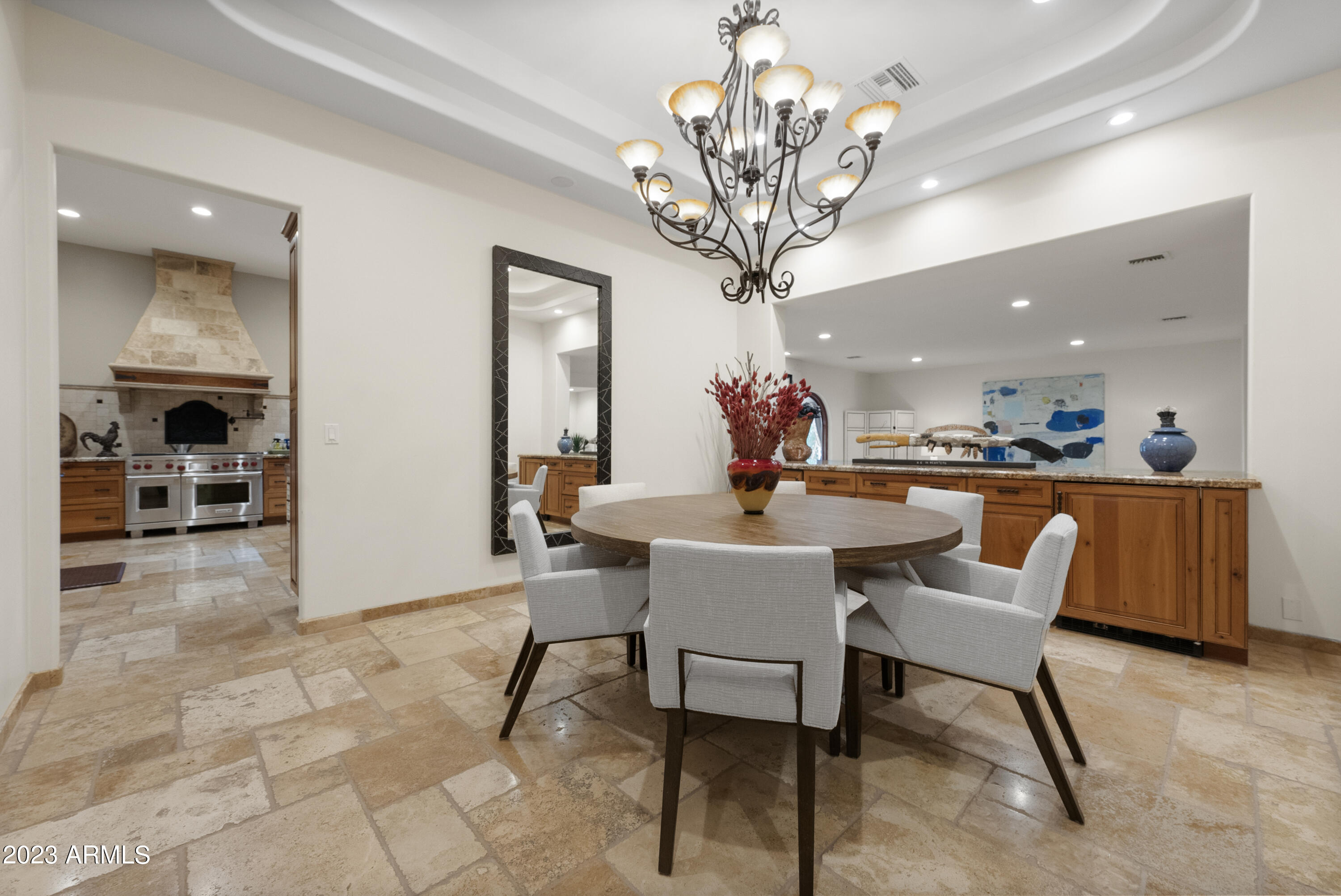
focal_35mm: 14
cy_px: 448
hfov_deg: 104.2
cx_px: 670
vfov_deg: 81.3
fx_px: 522
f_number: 8
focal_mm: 14
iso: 2500
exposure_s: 1/13
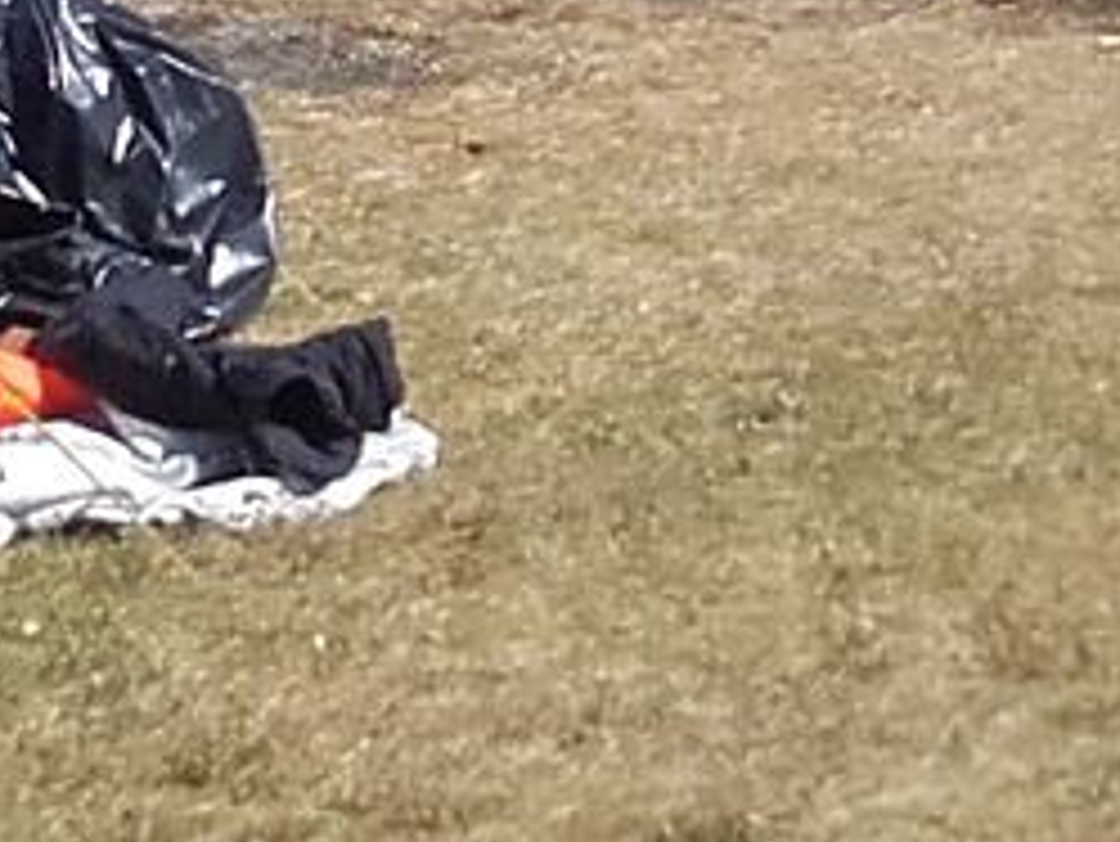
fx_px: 6442
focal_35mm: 199
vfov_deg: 7.2
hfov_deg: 9.9
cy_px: -810
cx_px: 558
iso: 50
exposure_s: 1/1311
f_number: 2.2
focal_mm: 3.31
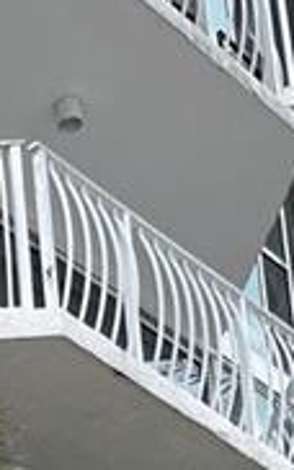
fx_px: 2330
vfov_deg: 9.8
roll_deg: +3.2
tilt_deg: +13.7
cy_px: 1214
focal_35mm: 182
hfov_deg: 6.7
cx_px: -521
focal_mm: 5.1
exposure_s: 1/1096
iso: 50
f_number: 1.6
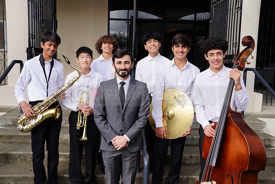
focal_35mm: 36
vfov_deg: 36.9
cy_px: 92
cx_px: 138
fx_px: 275
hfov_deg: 53.1
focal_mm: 36
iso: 100
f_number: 8
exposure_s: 1/200
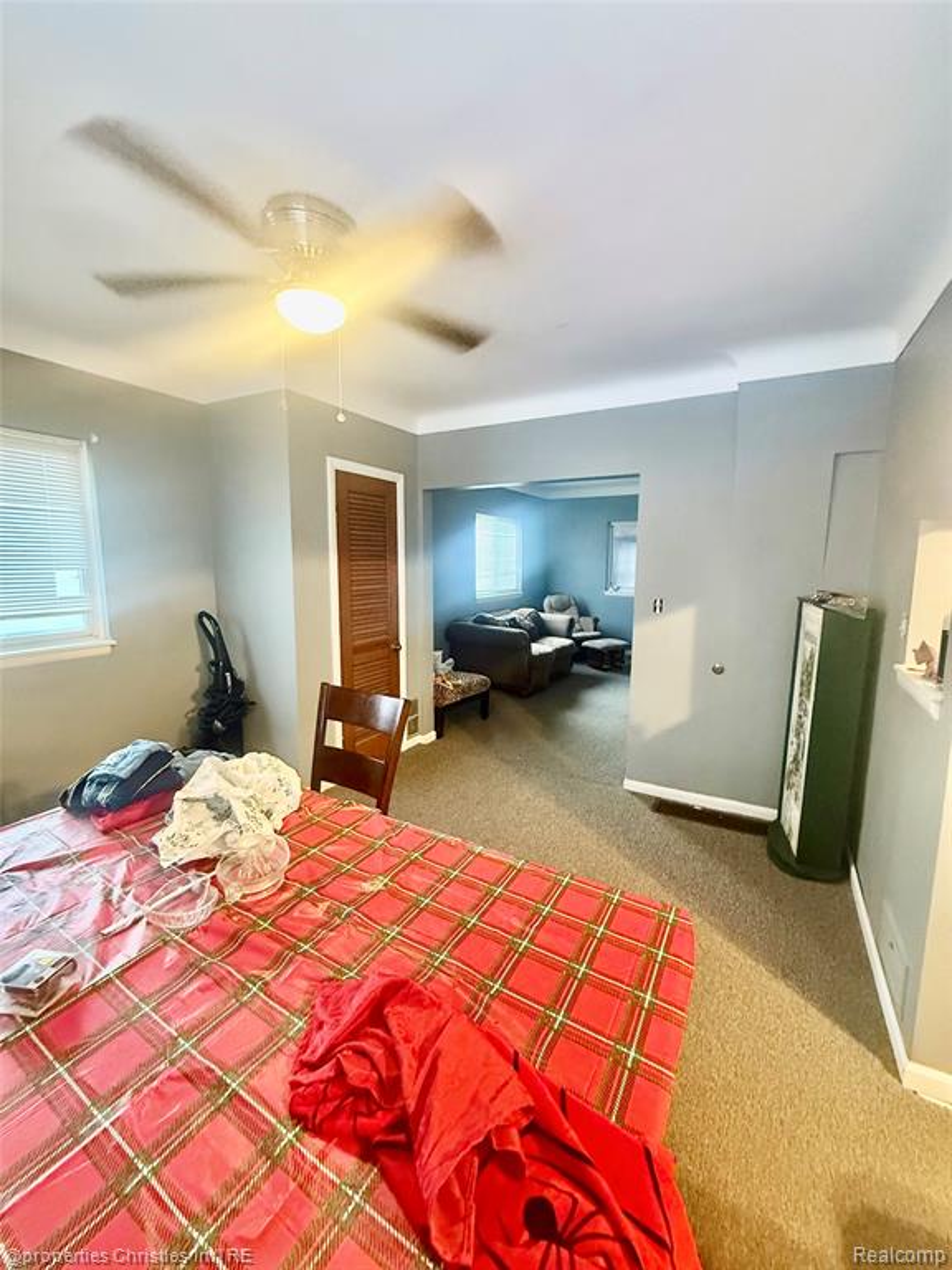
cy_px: 635
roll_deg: -0.6
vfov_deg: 102.1
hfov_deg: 85.7
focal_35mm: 14
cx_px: 476
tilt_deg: -6.8
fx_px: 513
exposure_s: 1/60
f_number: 2.2
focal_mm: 2.22
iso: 800
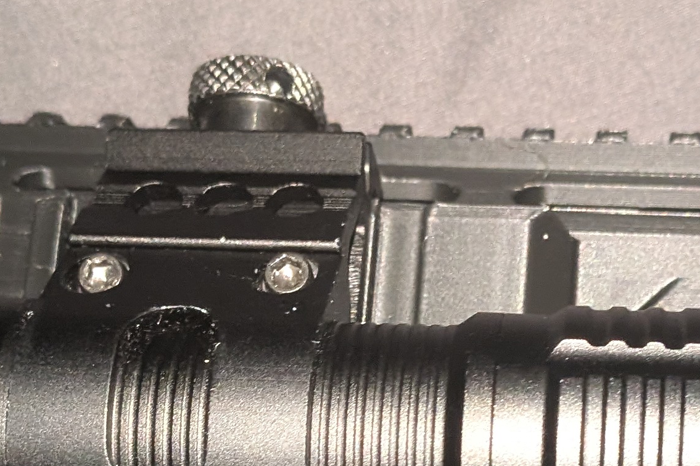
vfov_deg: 15.0
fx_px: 1711
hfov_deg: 23.1
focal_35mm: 88
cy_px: 568
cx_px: 393
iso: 513
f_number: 1.7
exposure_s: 1/60
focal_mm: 4.53
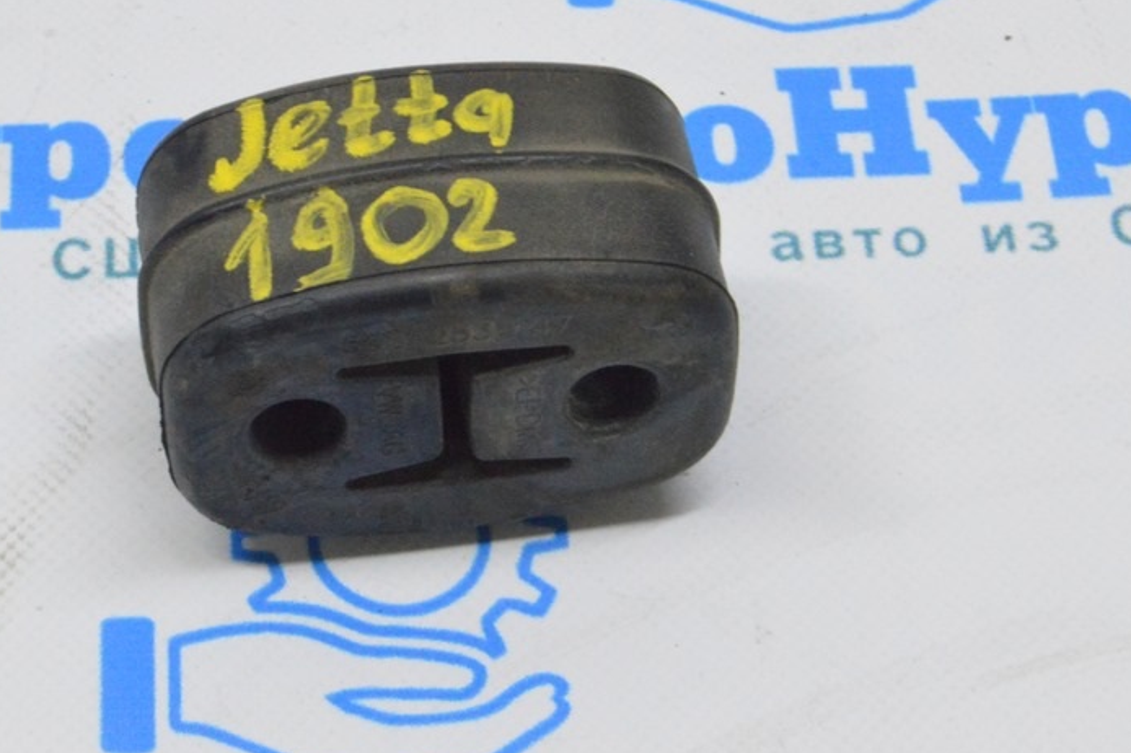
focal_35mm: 122
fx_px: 3823
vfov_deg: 11.2
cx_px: 424
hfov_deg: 16.8
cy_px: 232
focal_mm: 55
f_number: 20
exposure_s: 1/20
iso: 6400
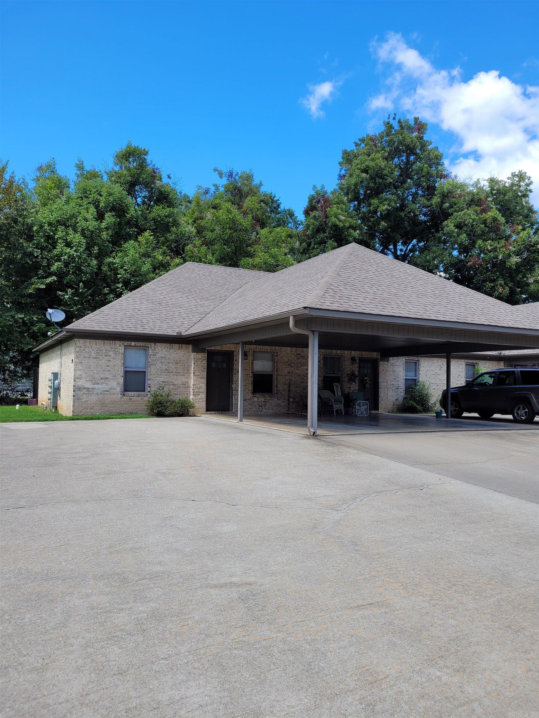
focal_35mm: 26
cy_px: 359
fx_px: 540
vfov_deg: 67.3
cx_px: 270
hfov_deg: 53.1
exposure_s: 1/1225
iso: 40
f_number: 1.8
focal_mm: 5.4
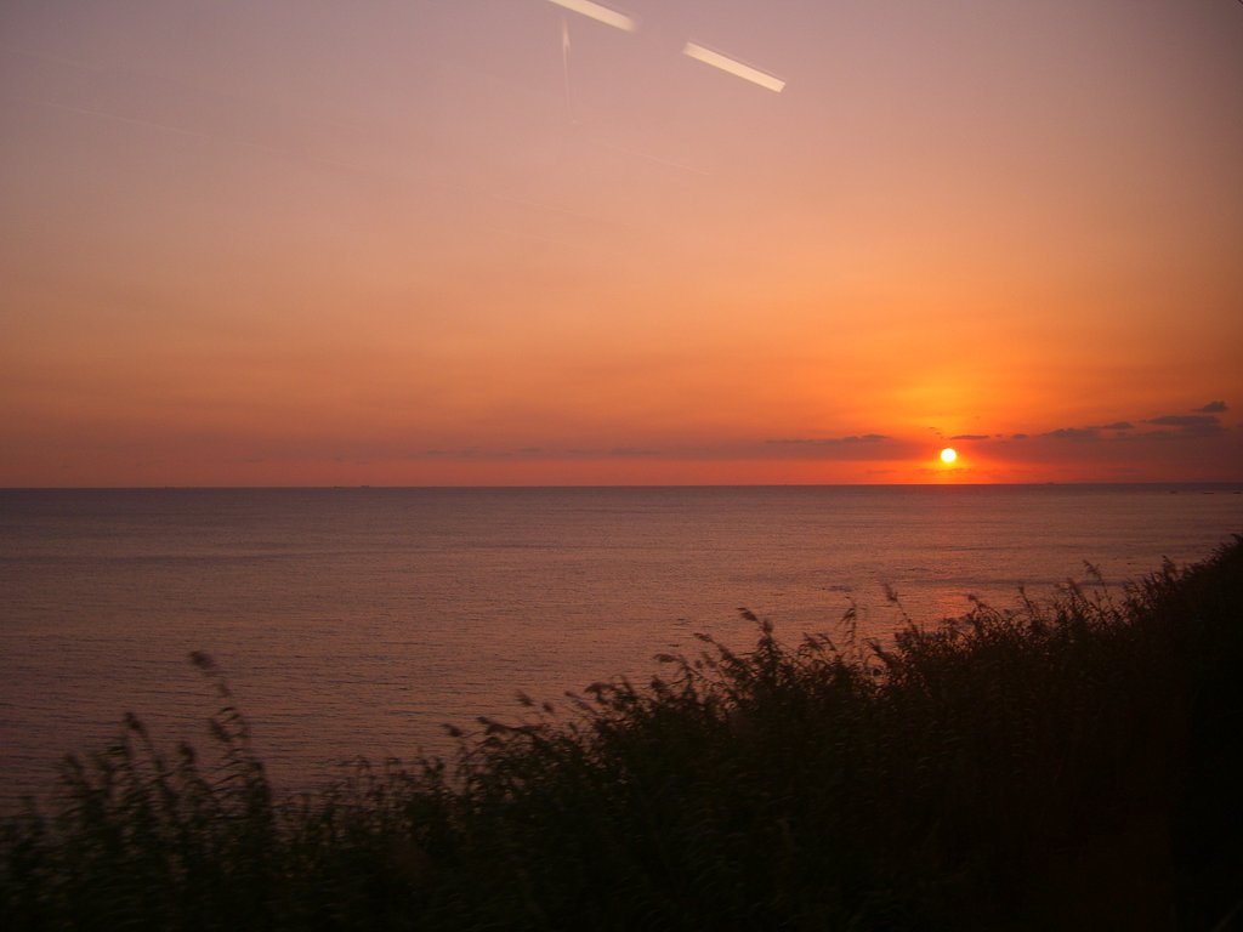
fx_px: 1365
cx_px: 622
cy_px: 466
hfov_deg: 49.0
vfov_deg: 37.7
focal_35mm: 38
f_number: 2.8
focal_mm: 7.9
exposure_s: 1/200
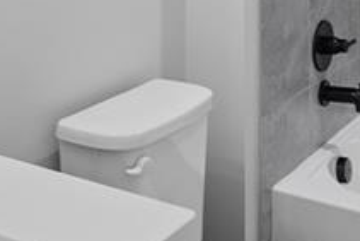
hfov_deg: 29.6
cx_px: 212
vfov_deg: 17.9
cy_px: -120
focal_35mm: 68
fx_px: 680
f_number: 8
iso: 400
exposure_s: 1/1.67
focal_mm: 14
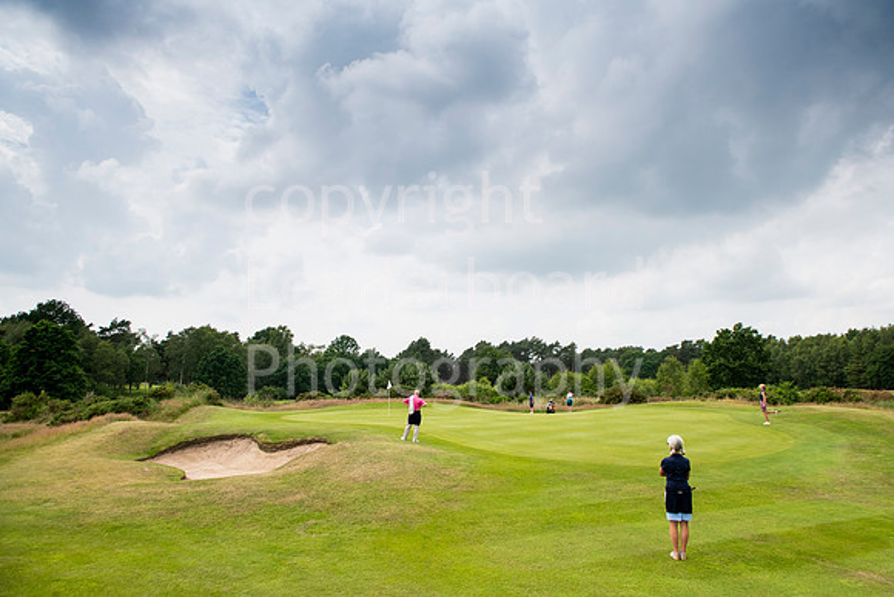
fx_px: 596
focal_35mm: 24
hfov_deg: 73.7
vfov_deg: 53.2
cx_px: 447
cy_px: 298
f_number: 5.6
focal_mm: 24
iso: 400
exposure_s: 1/1250
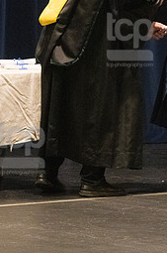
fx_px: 2864
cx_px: 130
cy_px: 40
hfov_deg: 3.3
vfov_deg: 5.0
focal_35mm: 410
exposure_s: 1/250
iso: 8000
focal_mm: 155
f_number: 4.5
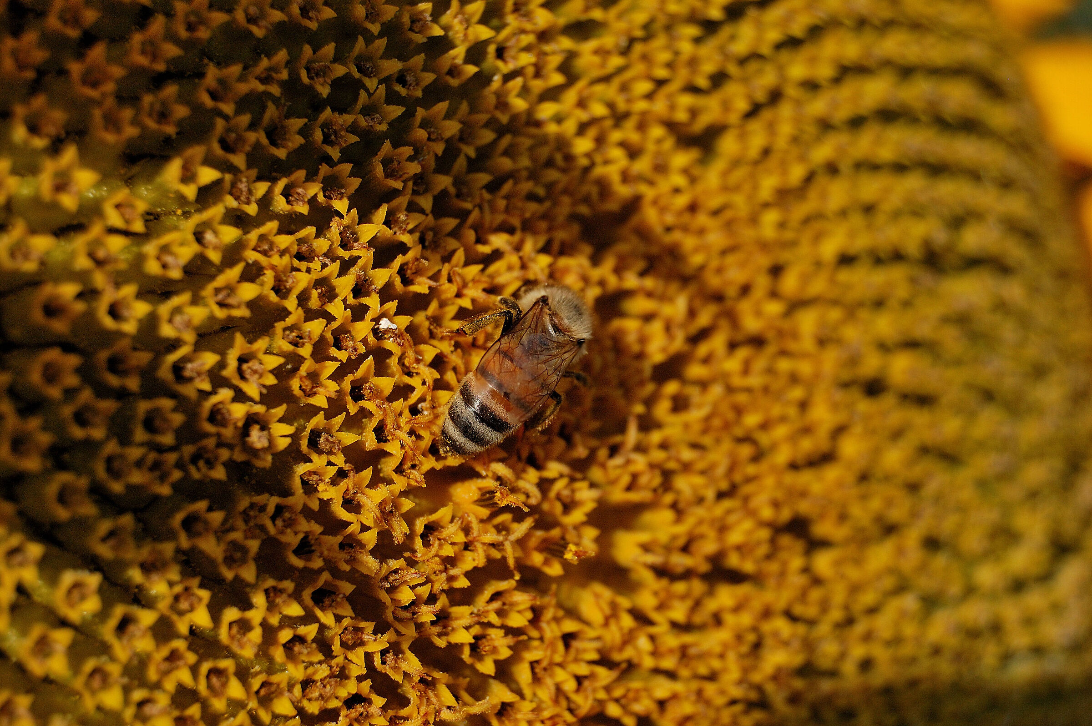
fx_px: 2500
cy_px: 363
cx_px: 546
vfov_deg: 16.5
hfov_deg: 24.6
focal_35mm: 82
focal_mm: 55
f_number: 5.6
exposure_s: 1/1250
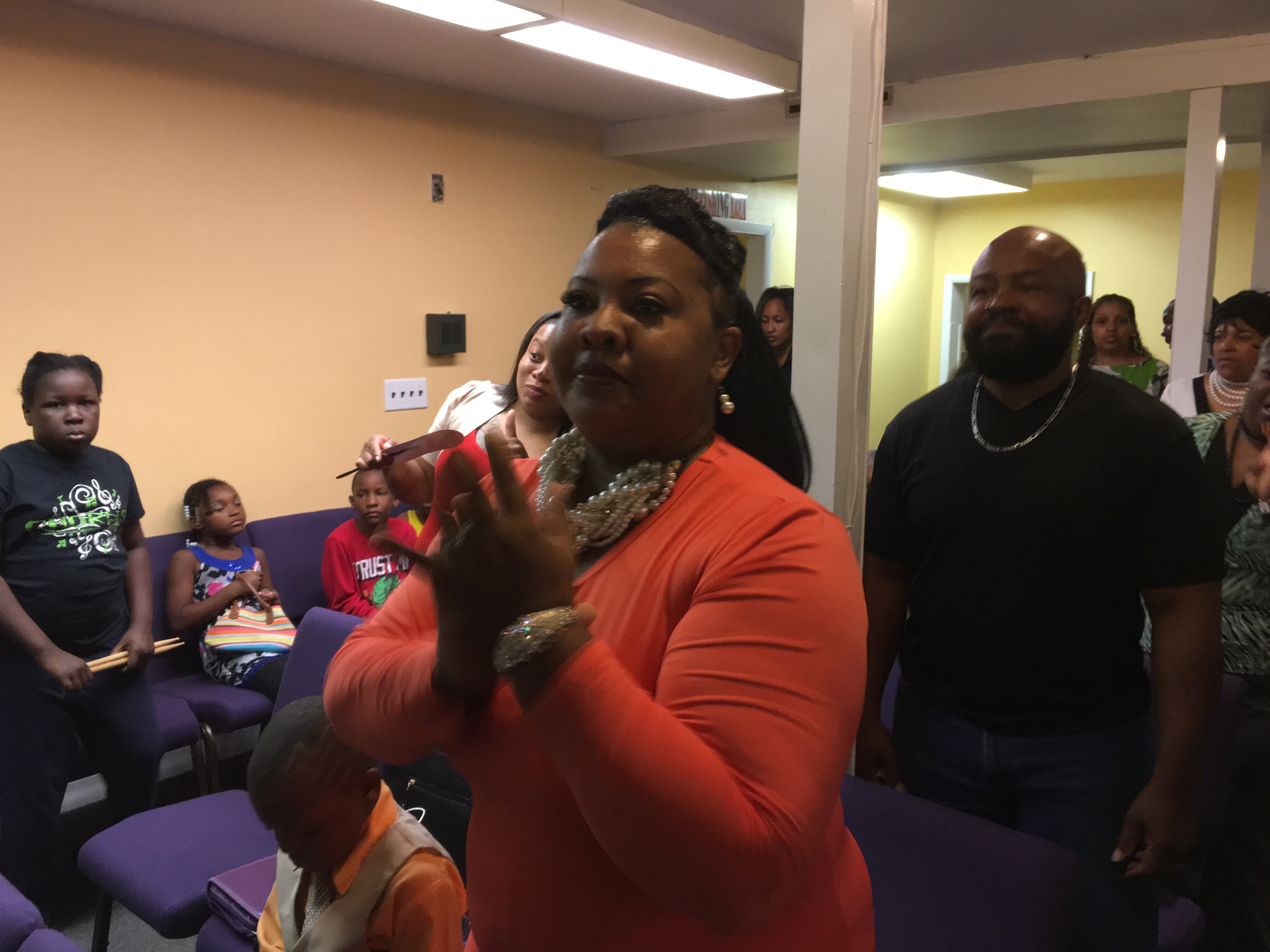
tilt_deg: -7.5
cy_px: 476
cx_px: 635
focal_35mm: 29
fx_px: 1064
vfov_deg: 48.2
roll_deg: -0.1
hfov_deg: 61.7
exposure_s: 1/30
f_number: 2.2
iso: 200
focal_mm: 4.15
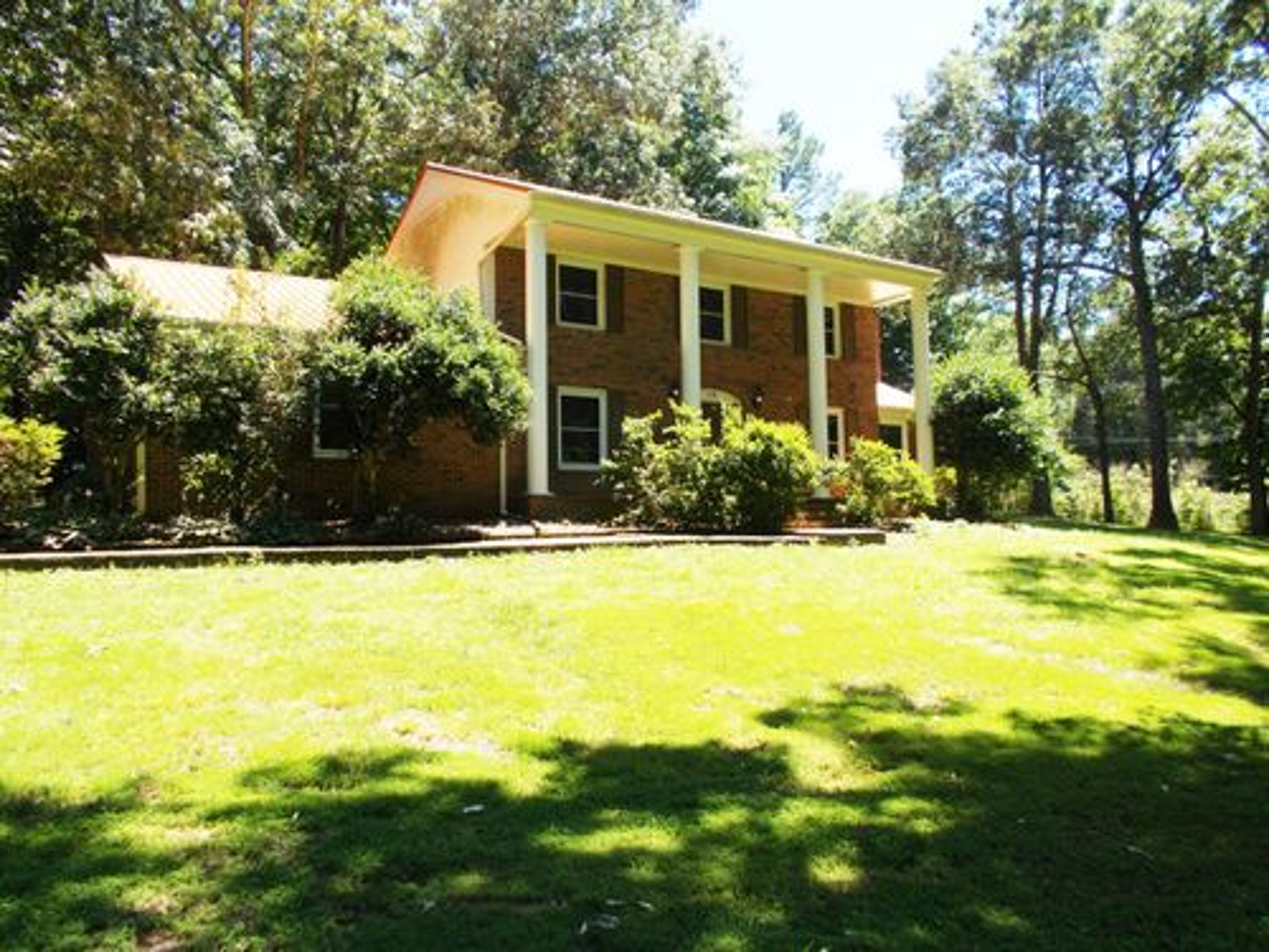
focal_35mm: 26
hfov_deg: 67.3
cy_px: 476
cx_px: 634
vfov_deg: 53.1
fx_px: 953
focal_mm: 4.6
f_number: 3.2
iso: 80
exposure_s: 1/320
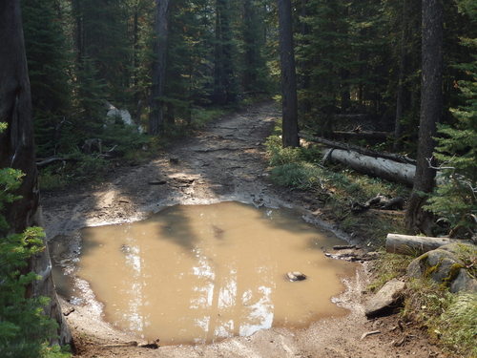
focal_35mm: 43
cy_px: 179
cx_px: 238
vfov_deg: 33.6
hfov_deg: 43.9
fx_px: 593
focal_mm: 7.7
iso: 125
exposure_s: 1/200
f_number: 4.8
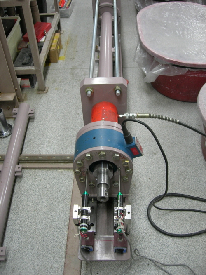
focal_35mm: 38
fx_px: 302
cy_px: 138
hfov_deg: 37.7
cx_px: 103
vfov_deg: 49.0
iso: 64
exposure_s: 1/12.7
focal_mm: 7.8
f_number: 2.8
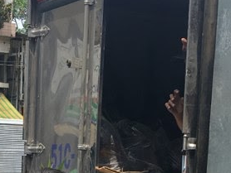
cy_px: 277
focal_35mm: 125
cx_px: 84
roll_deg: -3.2
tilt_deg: -7.0
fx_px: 835
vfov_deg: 11.3
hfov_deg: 15.7
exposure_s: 1/680
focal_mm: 4.15
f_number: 2.2
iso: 25
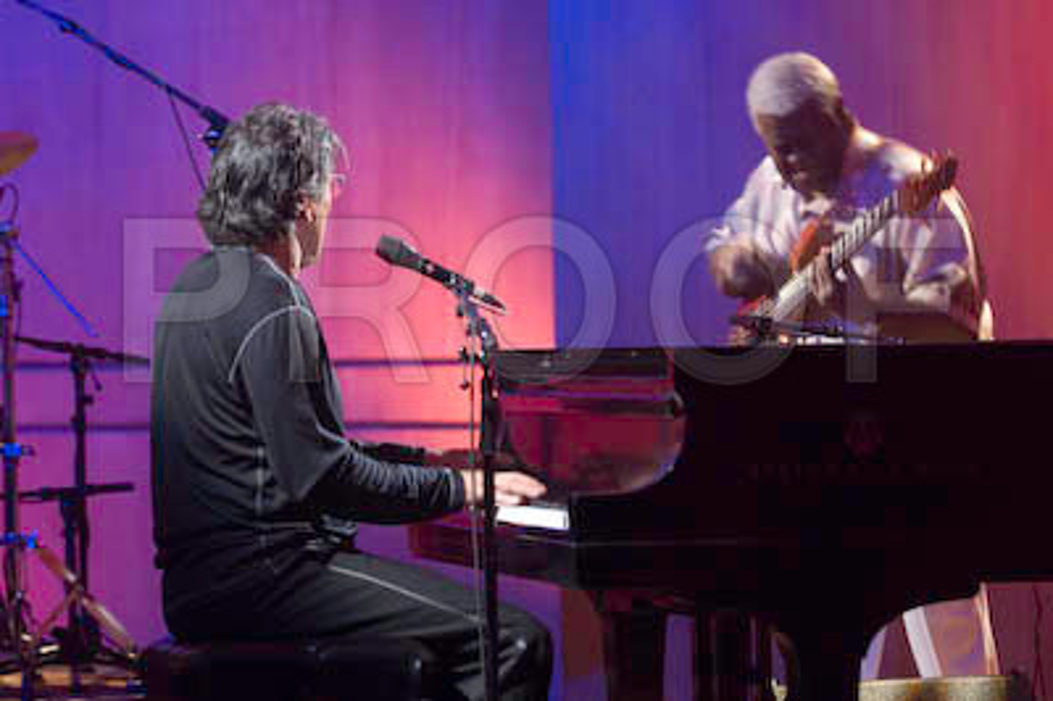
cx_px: 526
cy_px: 350
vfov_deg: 7.9
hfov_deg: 11.8
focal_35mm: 174
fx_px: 5085
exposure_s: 1/40
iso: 800
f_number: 2.8
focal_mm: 116
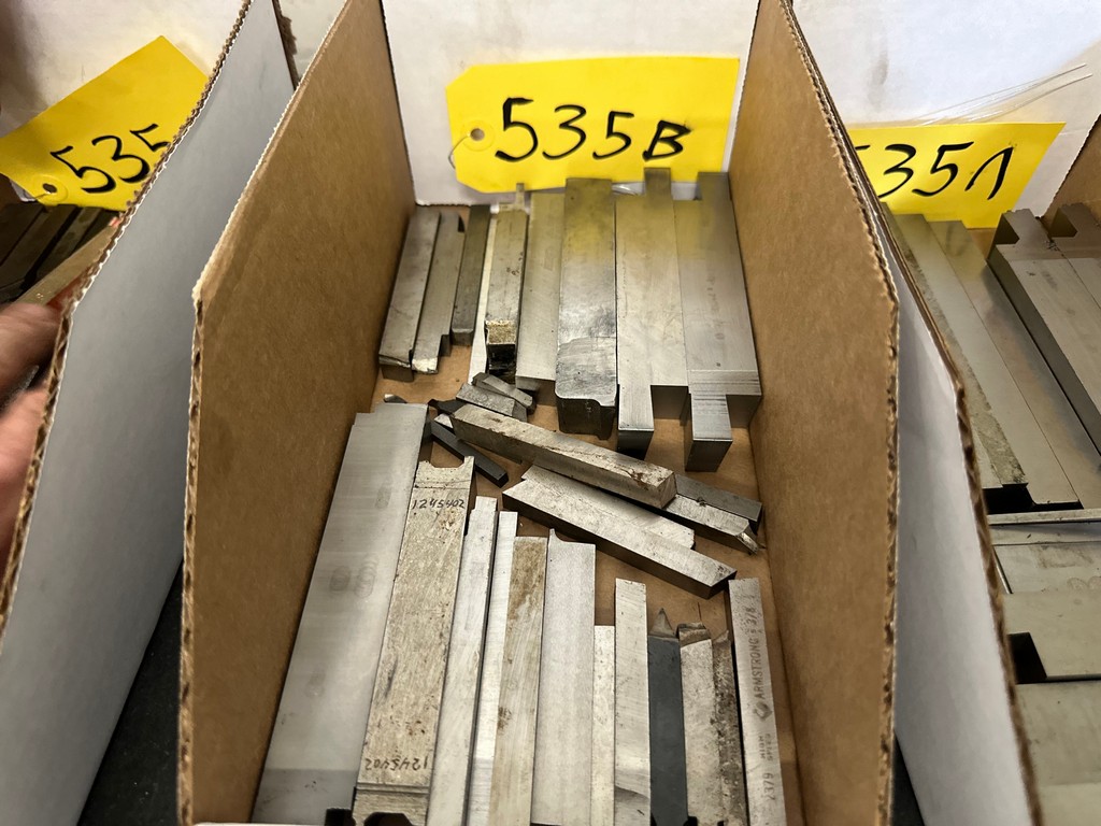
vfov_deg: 56.8
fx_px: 763
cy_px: 413
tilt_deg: -51.2
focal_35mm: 24
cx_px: 550
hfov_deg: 71.6
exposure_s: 1/60
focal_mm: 6.86
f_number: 1.78
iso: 500
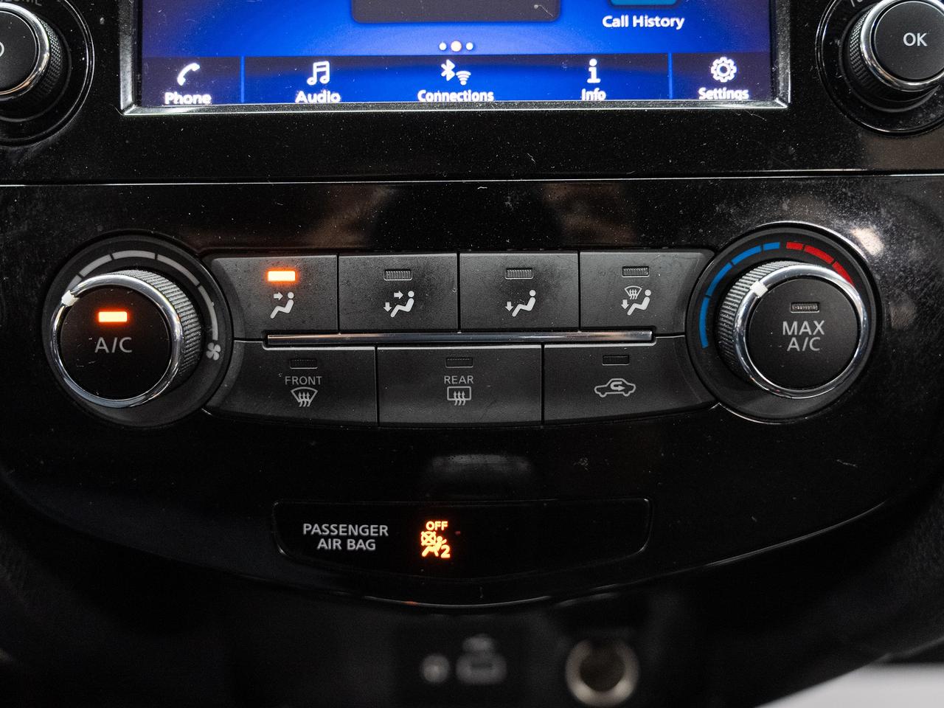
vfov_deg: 39.9
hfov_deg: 51.6
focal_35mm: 36
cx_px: 472
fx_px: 976
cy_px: 339
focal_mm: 31.7
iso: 1250
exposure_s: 1/40
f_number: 3.5
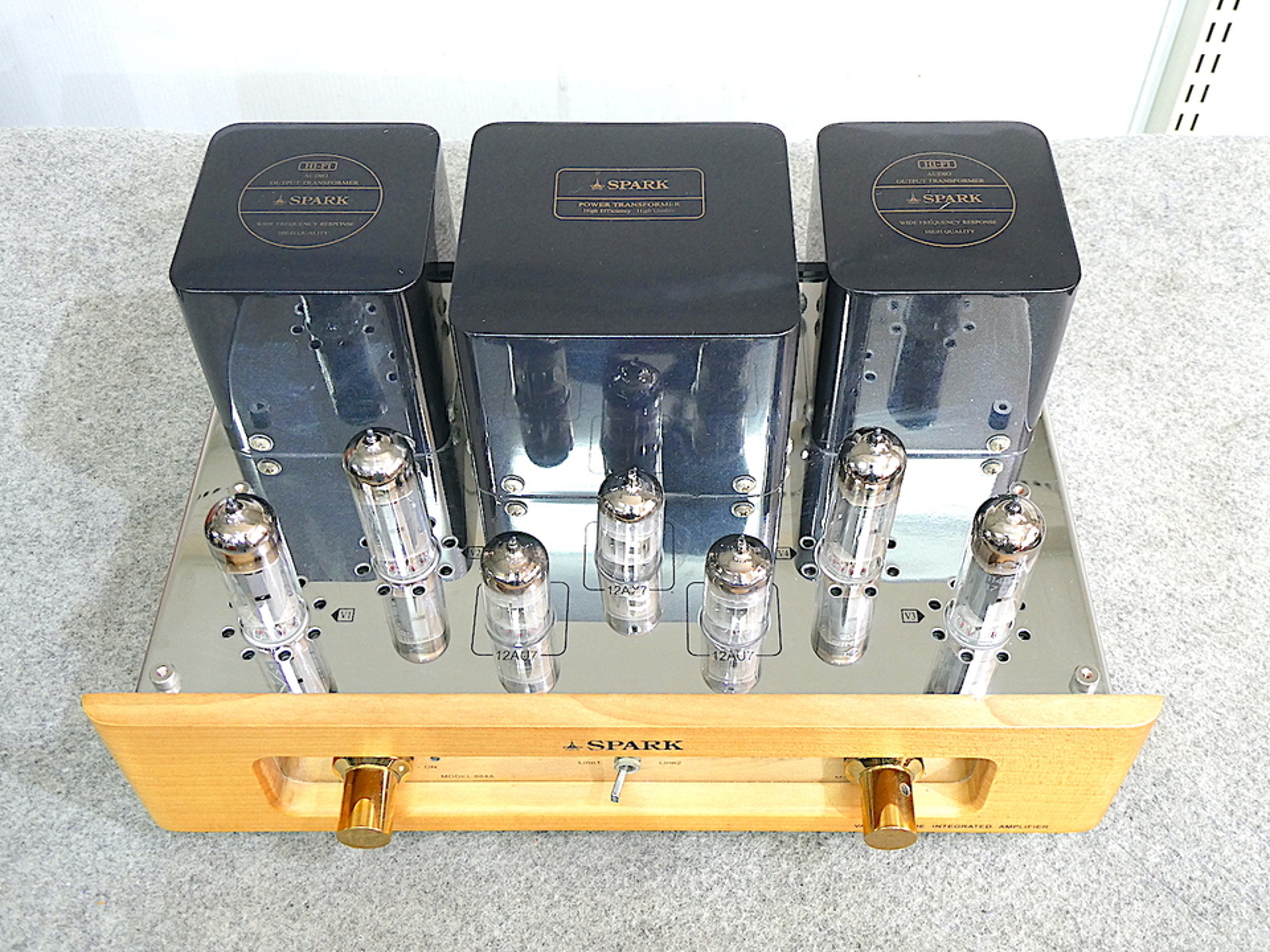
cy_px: 476
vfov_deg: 38.7
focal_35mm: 37
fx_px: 1357
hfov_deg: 50.1
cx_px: 635
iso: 200
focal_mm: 6.7
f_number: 3.7
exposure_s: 1/13
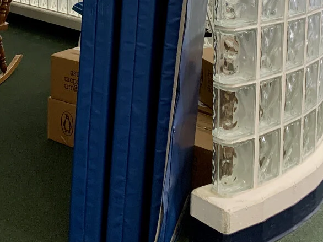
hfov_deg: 27.2
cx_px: 101
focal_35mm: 71
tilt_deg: -6.3
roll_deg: -0.6
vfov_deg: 19.6
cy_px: -41
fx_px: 662
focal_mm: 4.25
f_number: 1.8
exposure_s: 1/40
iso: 250
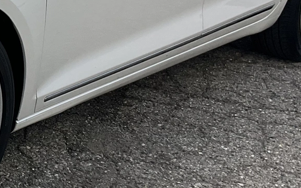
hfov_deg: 17.9
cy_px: -5
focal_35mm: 106
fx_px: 869
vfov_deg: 12.2
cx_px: -124
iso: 25
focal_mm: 3
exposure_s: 1/1311
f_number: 1.8
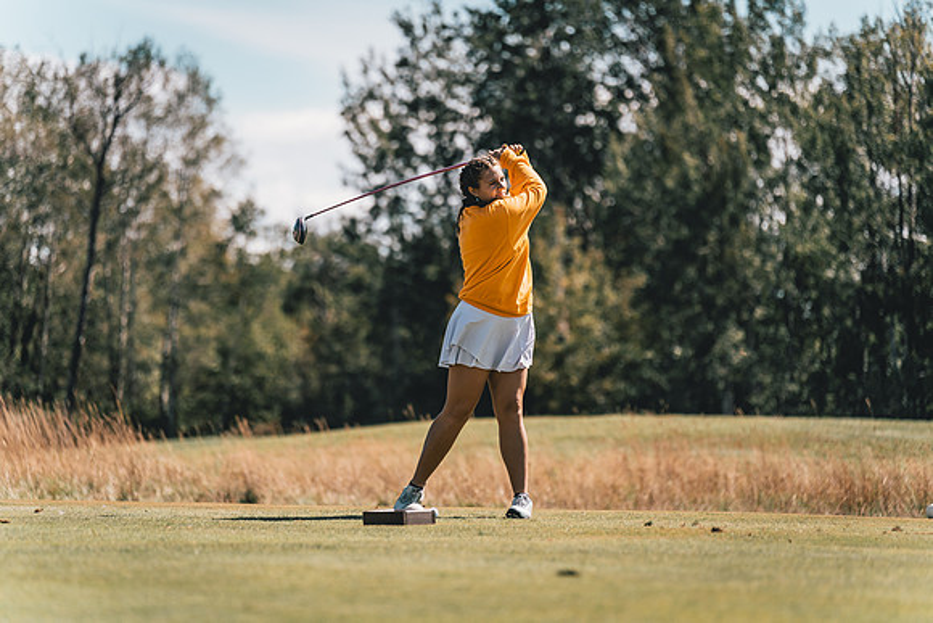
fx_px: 4037
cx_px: 466
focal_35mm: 156
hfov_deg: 13.2
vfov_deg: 8.8
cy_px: 312
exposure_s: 1/2000
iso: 100
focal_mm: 150
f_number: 2.8
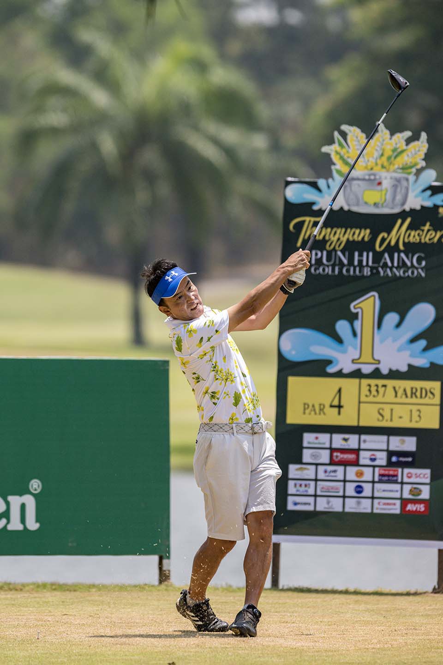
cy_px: 332
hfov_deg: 3.4
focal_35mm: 400
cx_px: 222
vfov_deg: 5.2
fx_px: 7383
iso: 1250
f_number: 5
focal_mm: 400
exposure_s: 1/5000
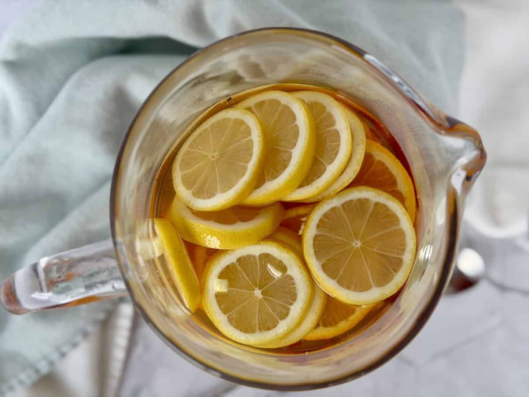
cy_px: 198
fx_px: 734
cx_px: 264
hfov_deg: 39.7
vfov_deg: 30.3
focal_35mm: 48
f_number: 1.8
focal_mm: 6.8
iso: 50
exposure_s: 1/167
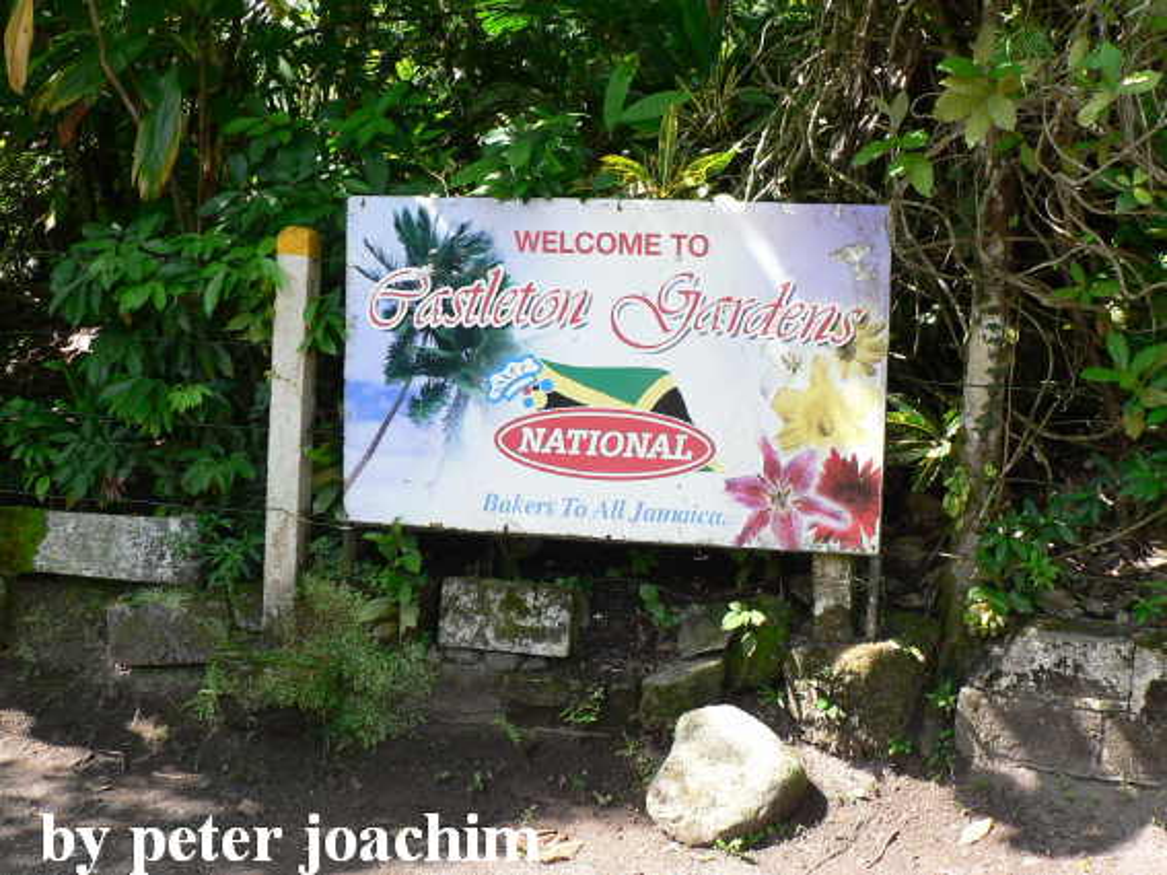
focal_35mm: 35
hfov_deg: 52.6
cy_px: 438
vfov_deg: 40.7
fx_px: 1180
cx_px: 584
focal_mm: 6
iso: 64
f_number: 3.6
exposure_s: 1/100
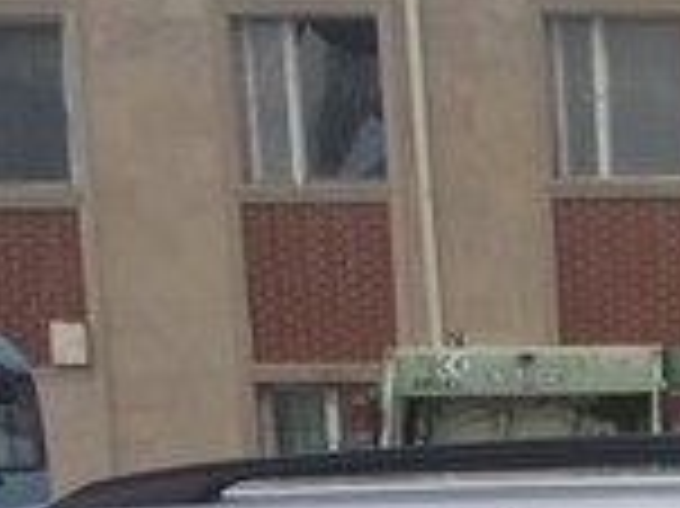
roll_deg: +0.5
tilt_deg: -8.5
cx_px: 1117
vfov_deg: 11.0
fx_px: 2493
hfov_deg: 14.2
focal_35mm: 127
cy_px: 865
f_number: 2.2
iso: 32
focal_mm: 4.15
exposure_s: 1/172
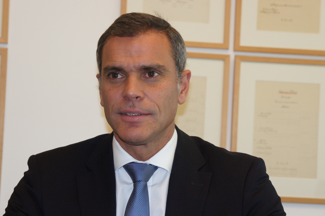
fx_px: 744
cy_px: 108
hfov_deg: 24.6
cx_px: 162
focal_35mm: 82
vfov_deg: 16.5
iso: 1600
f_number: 5.6
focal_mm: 55
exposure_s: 1/100
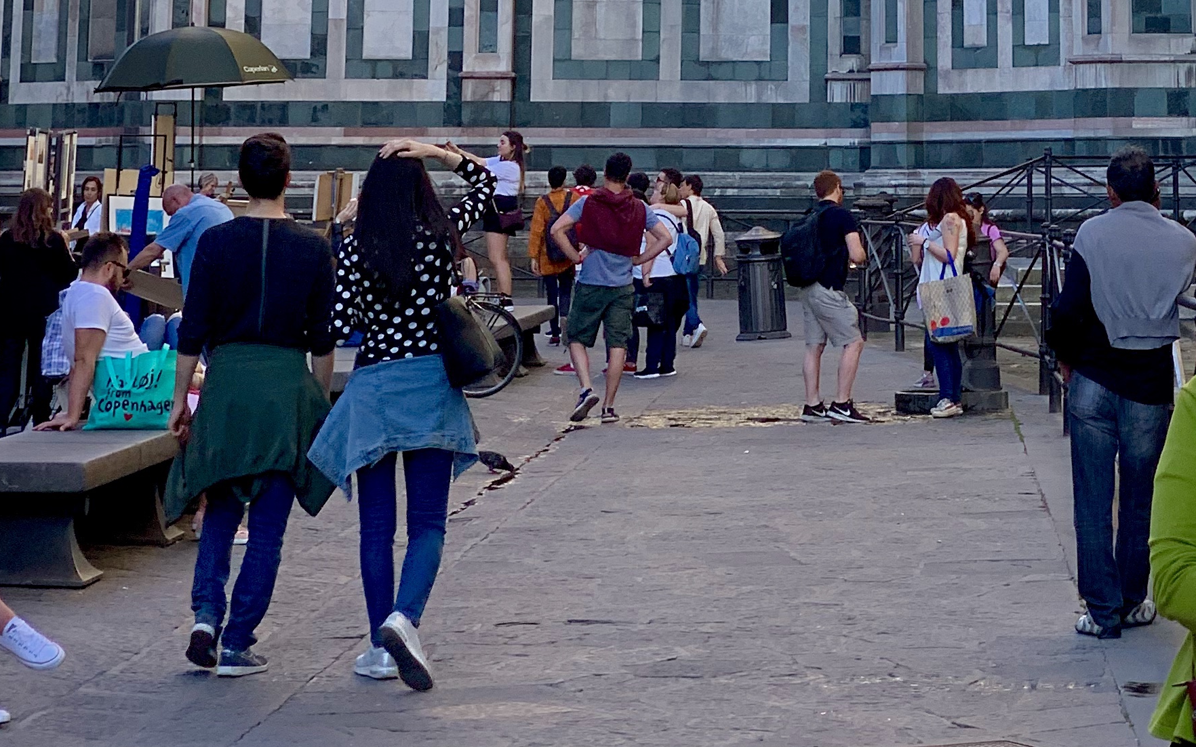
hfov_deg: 16.5
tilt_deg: +11.8
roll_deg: +0.3
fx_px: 4106
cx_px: 871
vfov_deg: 9.8
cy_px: -618
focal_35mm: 126
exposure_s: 1/259
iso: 16
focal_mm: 6
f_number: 2.4
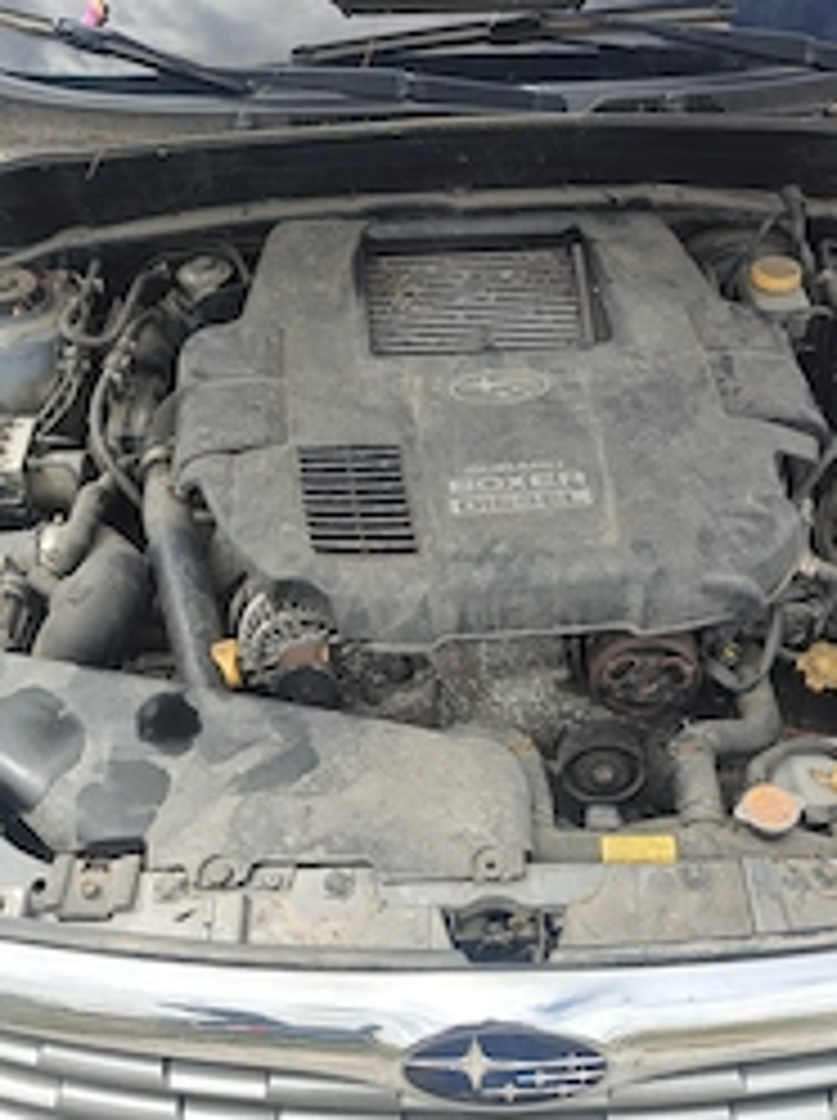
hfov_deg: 38.6
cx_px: 400
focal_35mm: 37
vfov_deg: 50.2
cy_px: 549
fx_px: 1196
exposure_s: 1/535
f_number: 1.6
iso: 50
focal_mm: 6.06
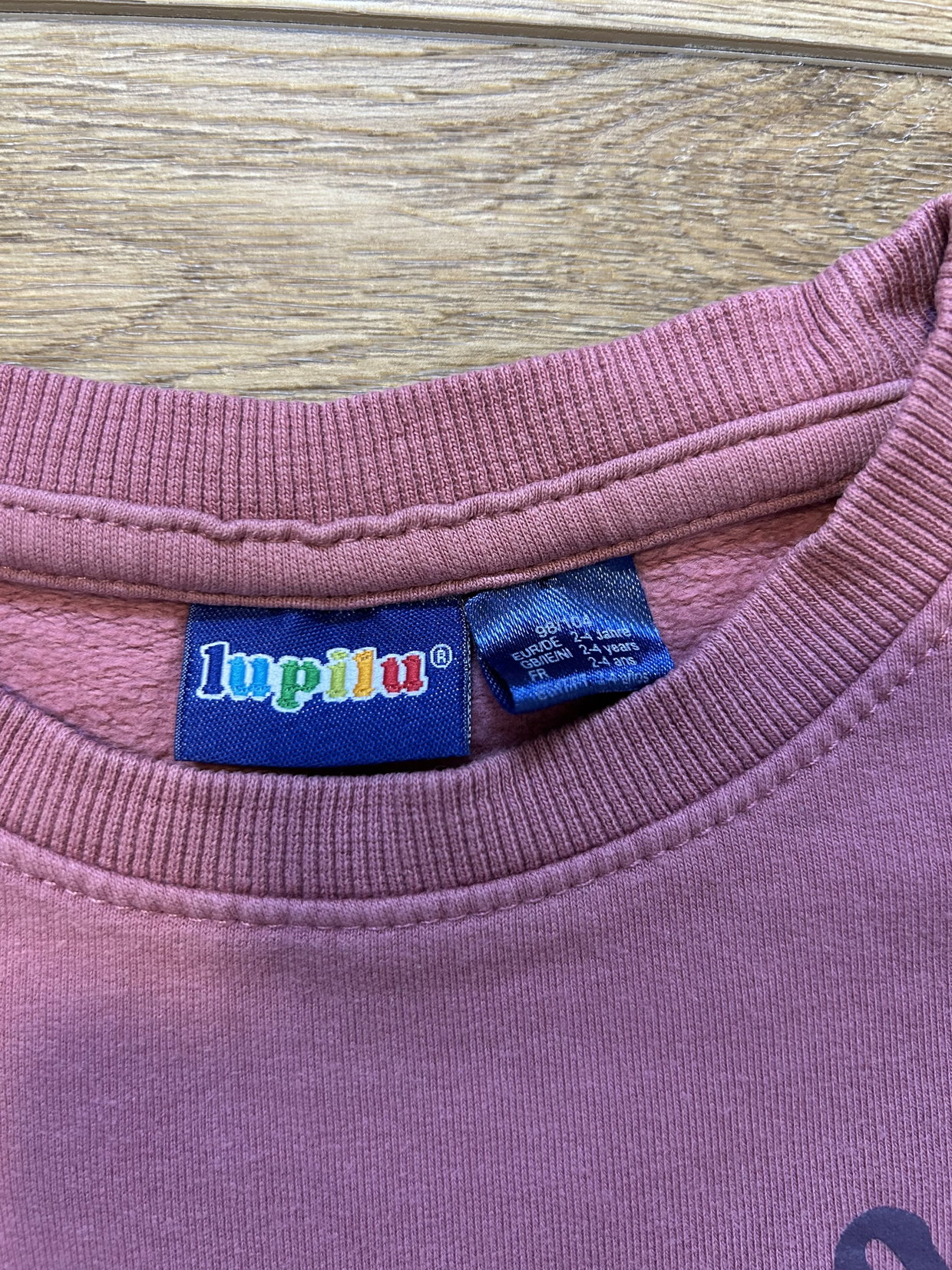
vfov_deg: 67.3
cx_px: 476
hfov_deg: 53.1
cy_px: 635
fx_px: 953
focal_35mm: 26
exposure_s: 1/50
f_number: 1.5
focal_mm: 5.7
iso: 200
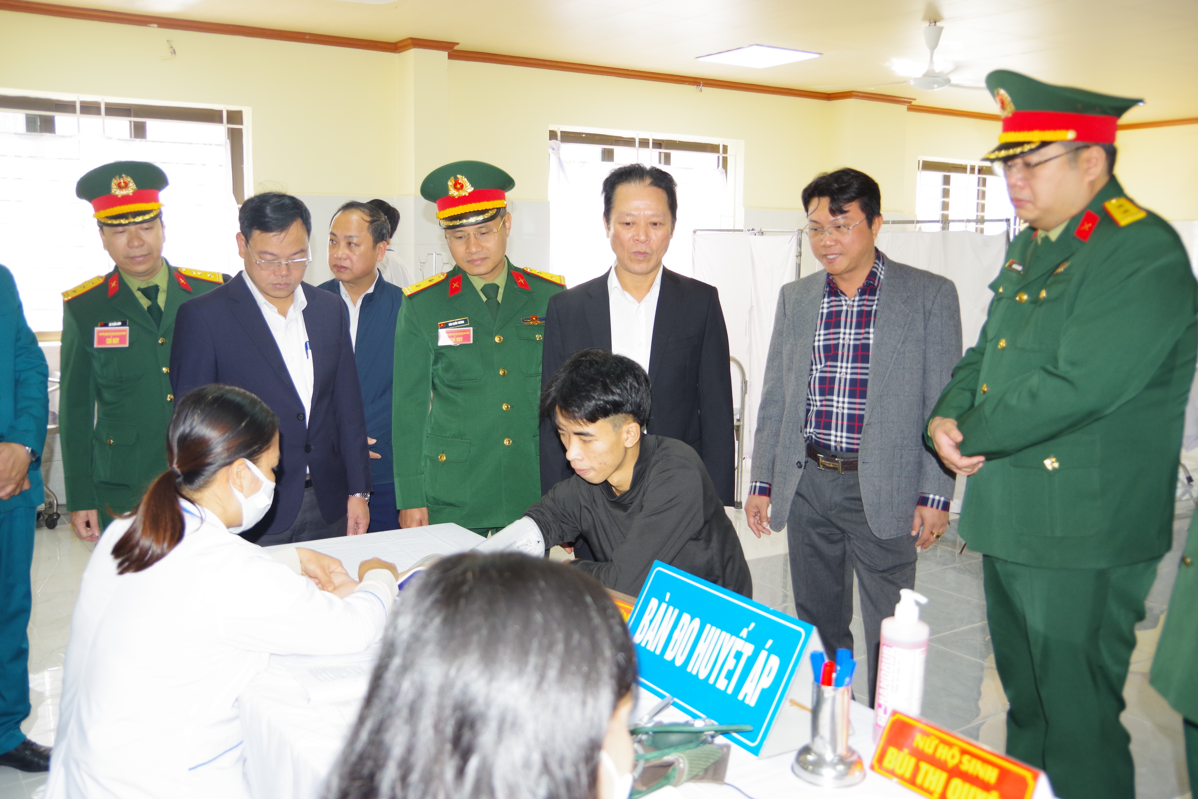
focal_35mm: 31
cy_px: 400
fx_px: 1032
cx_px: 599
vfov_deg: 42.3
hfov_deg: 60.3
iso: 400
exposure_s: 1/60
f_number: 4
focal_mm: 21
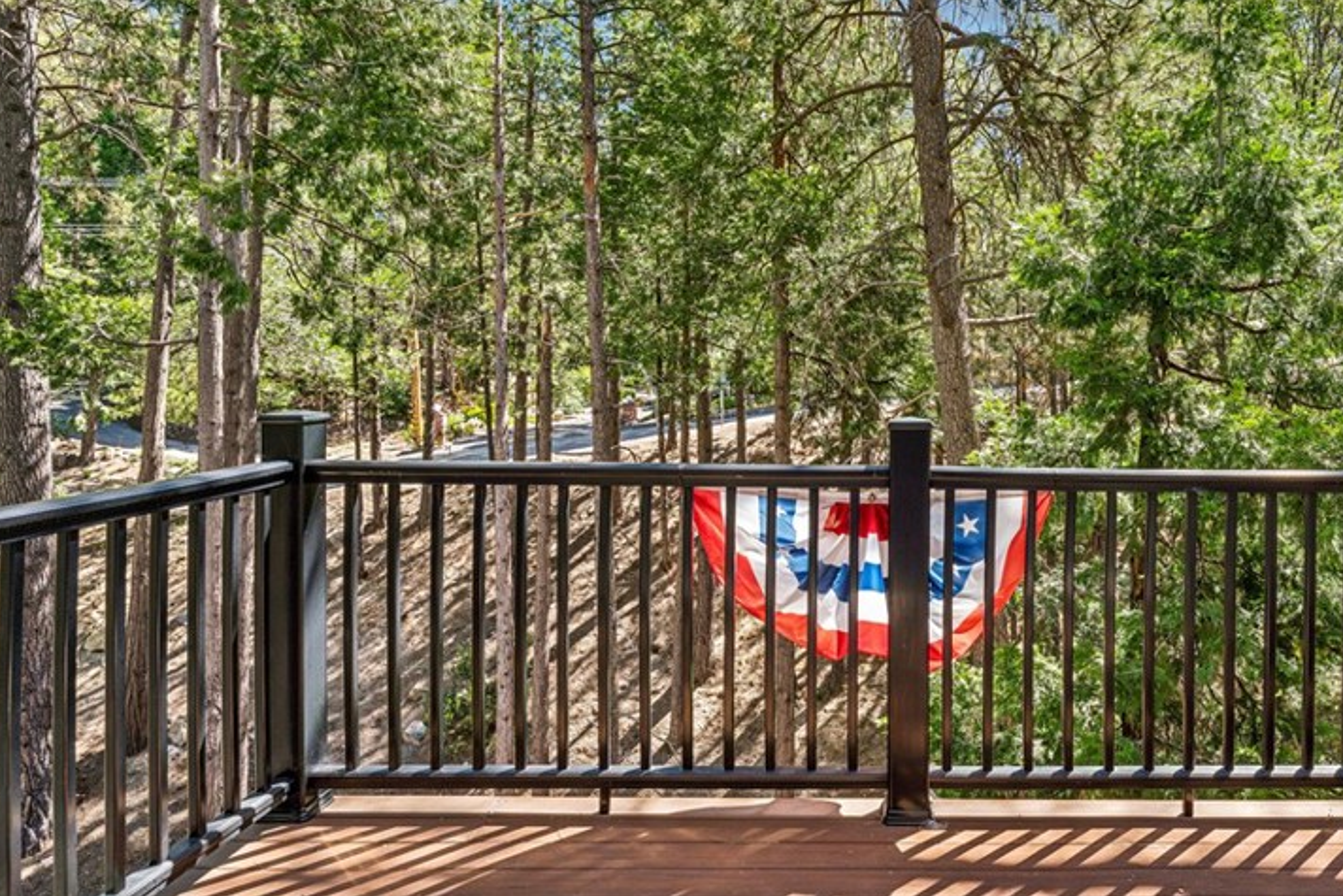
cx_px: 905
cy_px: 370
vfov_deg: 52.6
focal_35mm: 24
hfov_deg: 71.0
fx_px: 901
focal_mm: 16.8
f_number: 13
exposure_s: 1/20
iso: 100
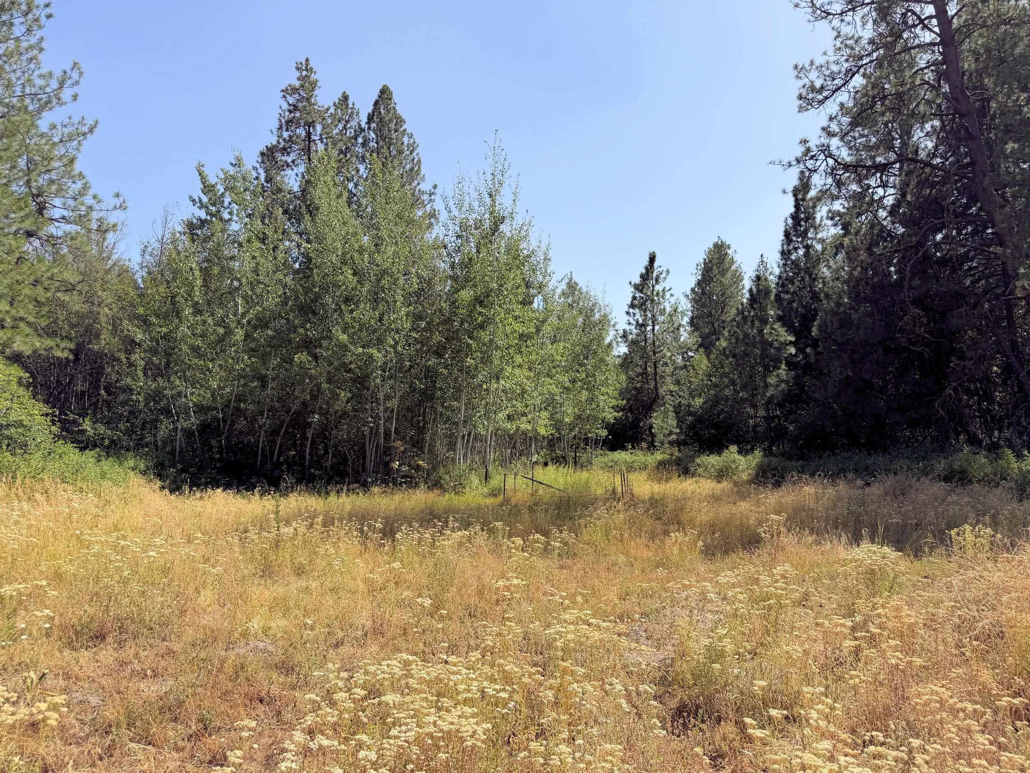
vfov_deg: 56.8
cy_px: 386
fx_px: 714
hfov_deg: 71.6
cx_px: 515
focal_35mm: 24
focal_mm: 6.76
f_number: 1.78
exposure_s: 1/3021
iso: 80
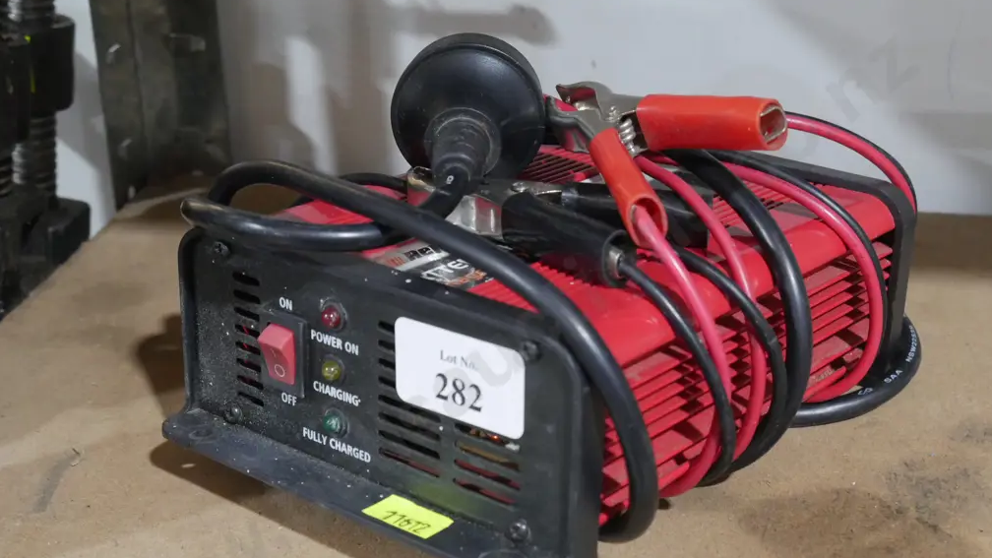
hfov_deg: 33.8
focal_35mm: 62
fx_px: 1631
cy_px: 355
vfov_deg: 19.4
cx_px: 503
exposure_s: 1/25
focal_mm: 28
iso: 3200
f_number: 7.1
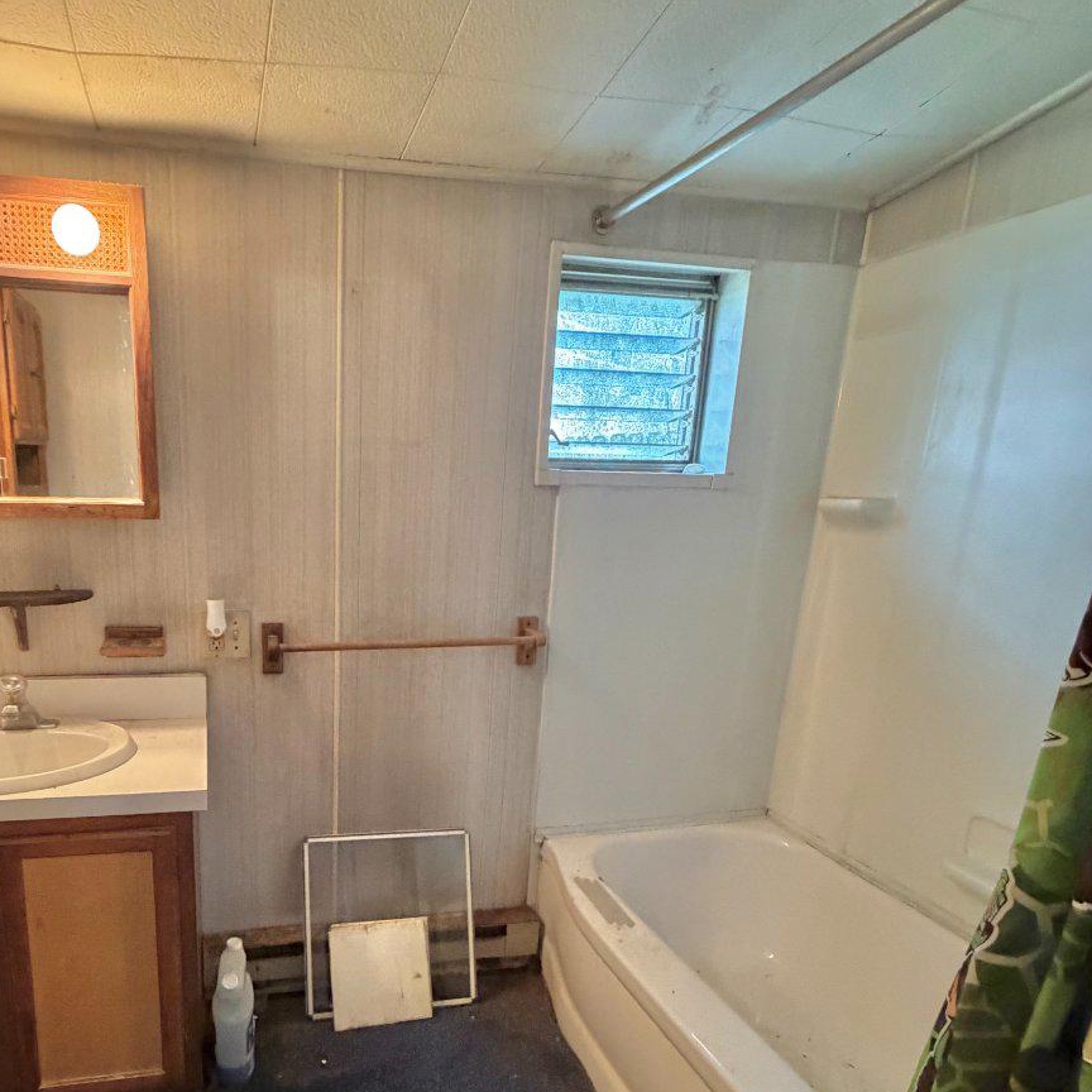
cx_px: 365
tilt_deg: -14.5
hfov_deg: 67.7
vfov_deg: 68.5
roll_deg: -1.5
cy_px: 686
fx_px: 785
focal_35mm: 22
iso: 1250
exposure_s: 1/60
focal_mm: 2.22
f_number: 2.2
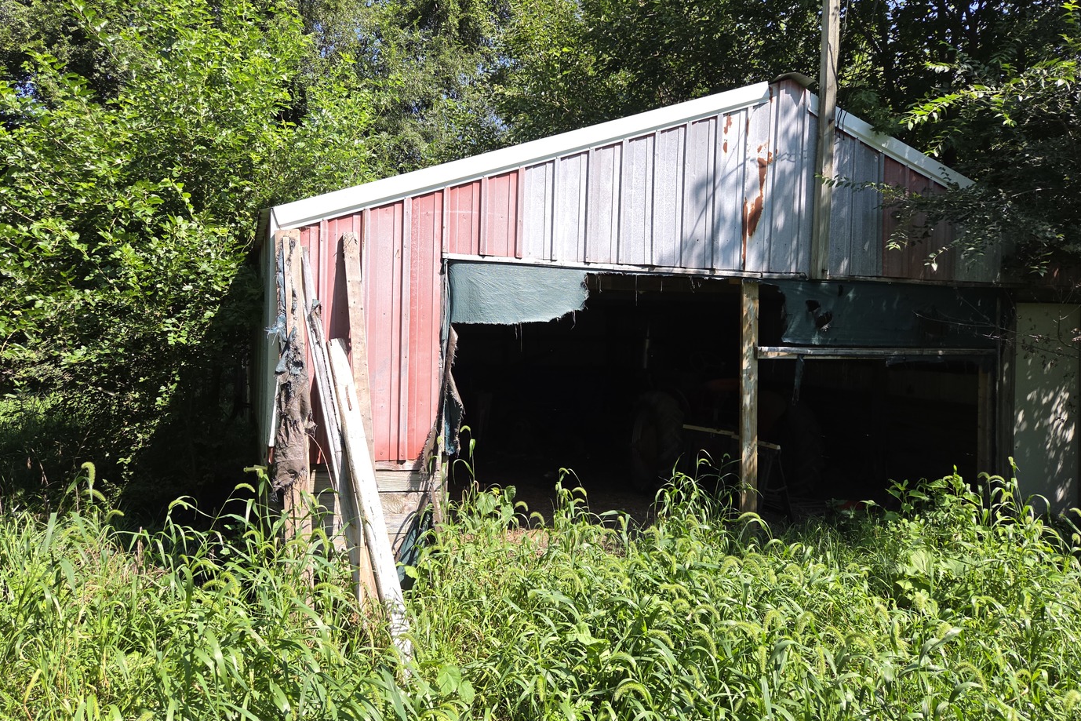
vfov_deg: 51.3
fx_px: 751
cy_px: 335
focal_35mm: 25
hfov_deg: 71.5
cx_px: 523
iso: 25
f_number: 1.8
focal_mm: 5.4
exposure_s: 1/579
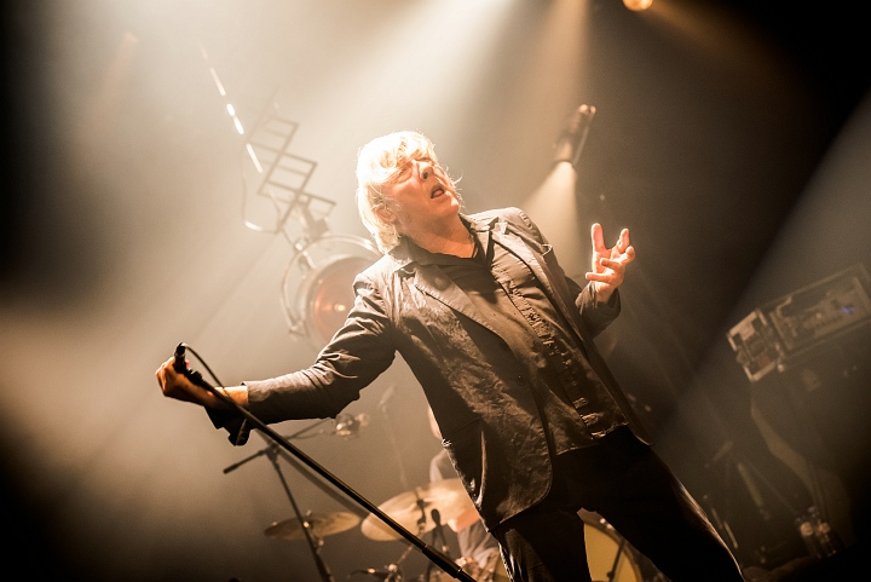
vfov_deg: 19.5
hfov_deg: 28.8
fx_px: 1695
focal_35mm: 70
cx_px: 436
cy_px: 291
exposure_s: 1/100
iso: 2500
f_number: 4.5
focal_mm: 70
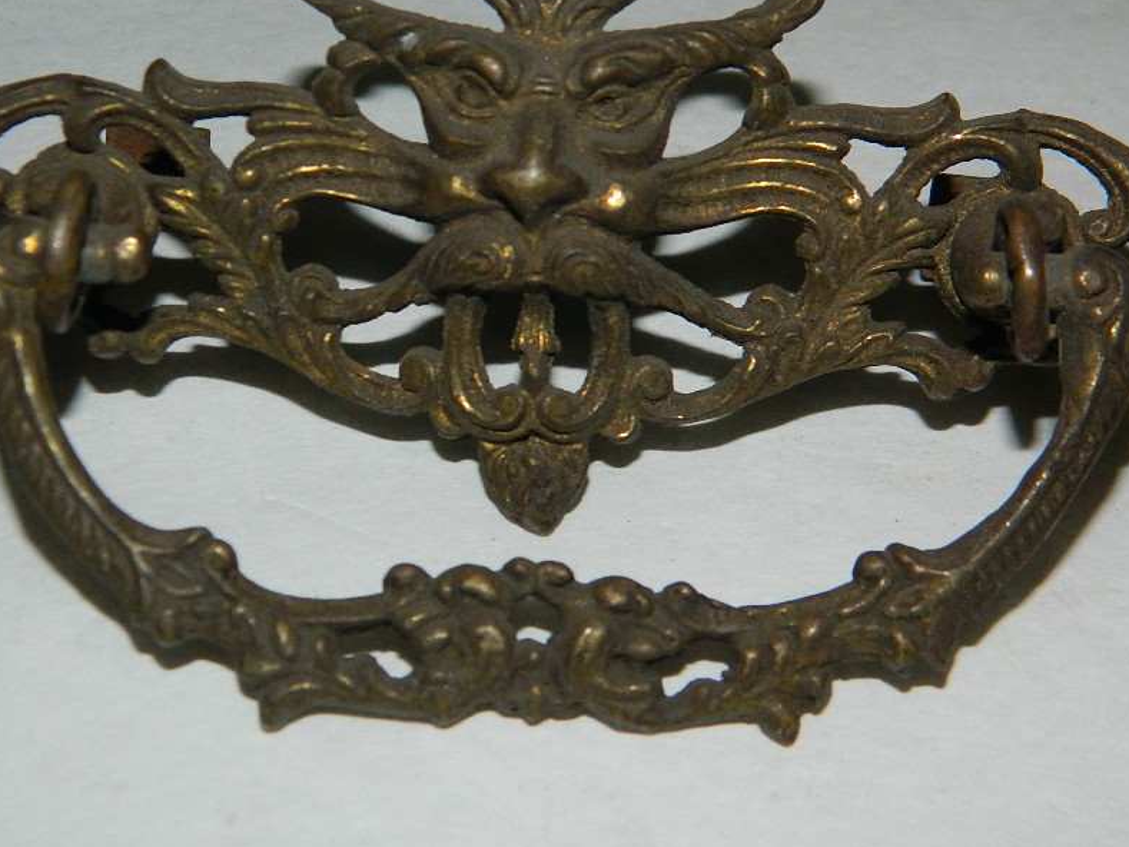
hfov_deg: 26.3
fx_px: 2414
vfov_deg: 19.9
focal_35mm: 74
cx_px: 518
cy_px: 305
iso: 200
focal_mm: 10.2
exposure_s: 1/50
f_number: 10.7
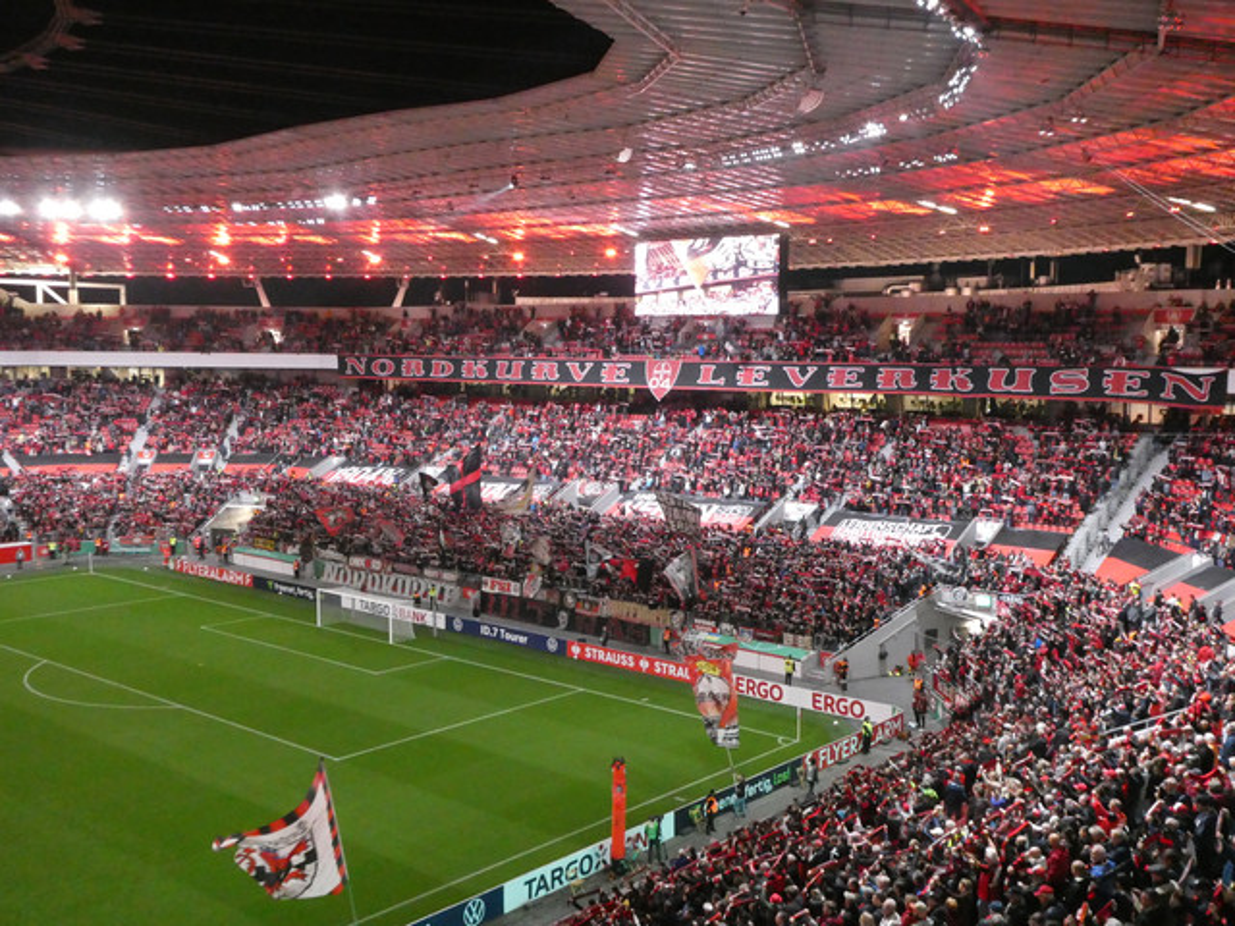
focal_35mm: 35
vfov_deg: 40.7
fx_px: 1249
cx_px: 618
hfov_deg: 52.6
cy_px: 463
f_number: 3.7
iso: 1600
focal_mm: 6.3
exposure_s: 1/40
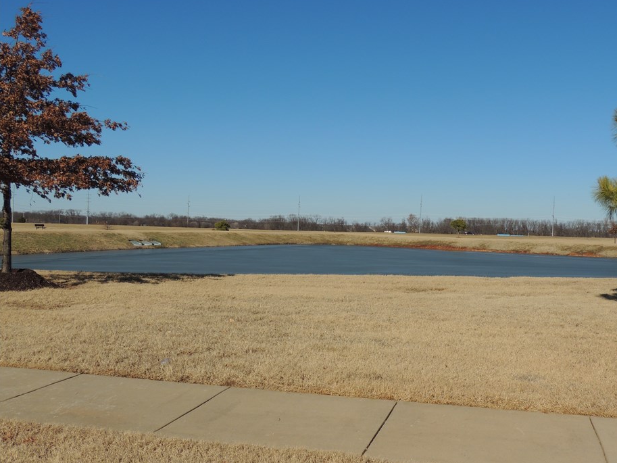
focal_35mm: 37
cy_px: 250
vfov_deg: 38.6
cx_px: 345
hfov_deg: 50.0
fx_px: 660
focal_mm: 5.8
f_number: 4
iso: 100
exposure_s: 1/1600
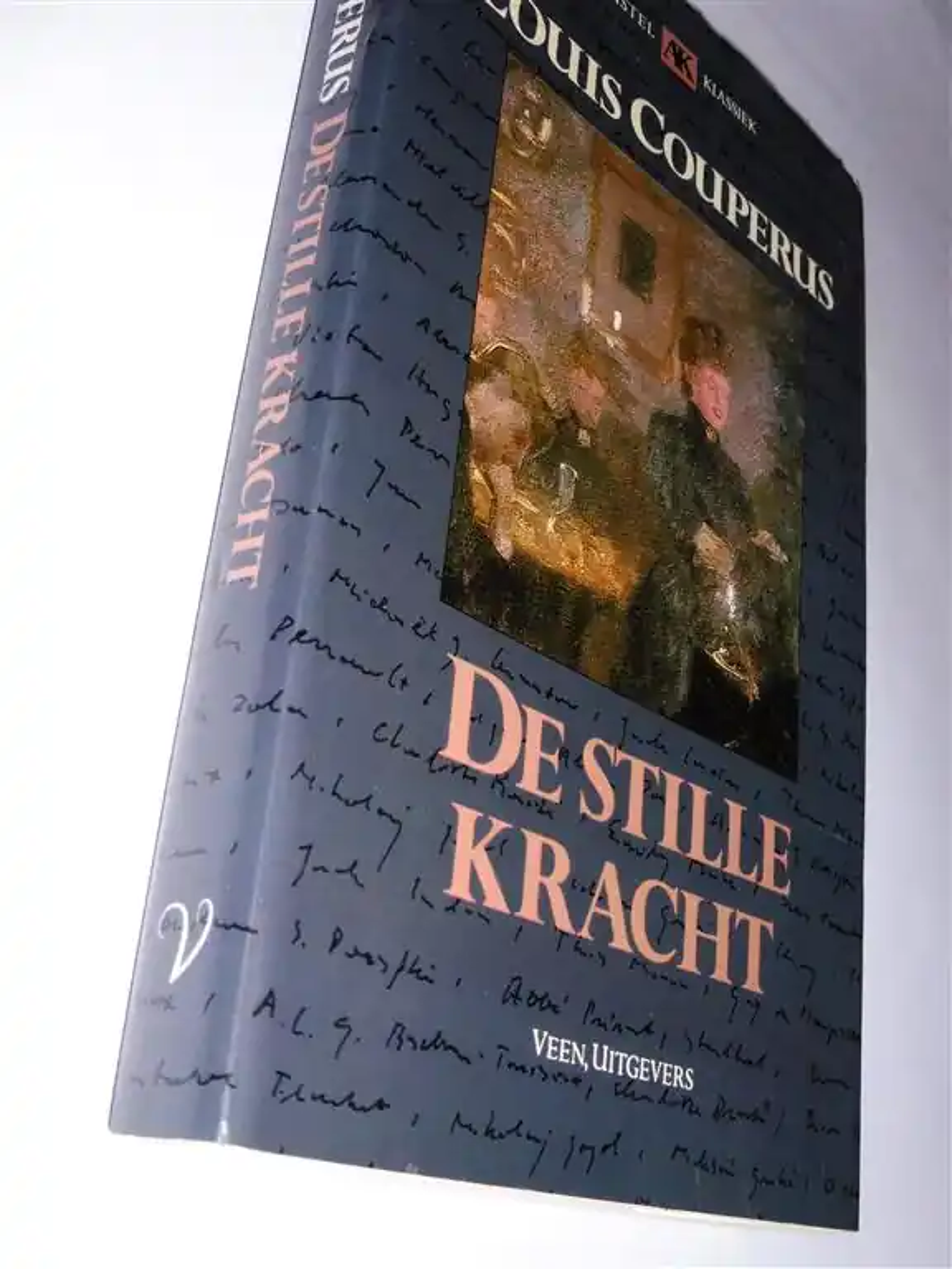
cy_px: 634
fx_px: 1503
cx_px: 476
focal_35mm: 41
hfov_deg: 35.1
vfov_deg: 45.8
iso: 200
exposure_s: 1/80
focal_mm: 7.4
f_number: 5
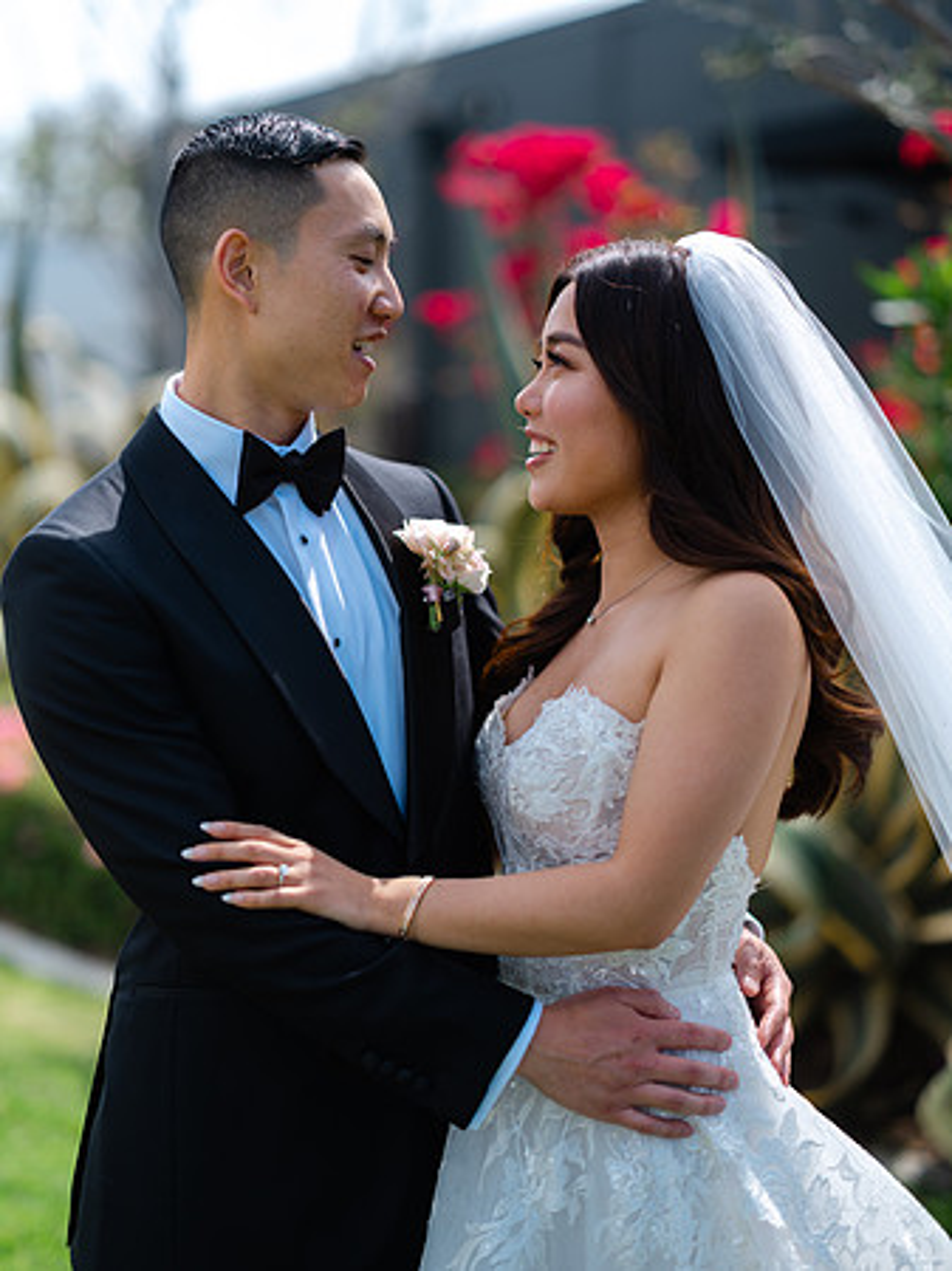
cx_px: 476
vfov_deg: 30.7
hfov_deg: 23.3
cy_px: 636
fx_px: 2312
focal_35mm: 63
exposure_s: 1/4000
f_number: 1.7
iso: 100
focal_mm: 80
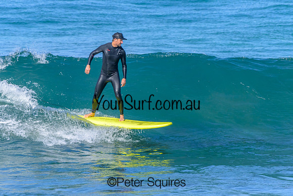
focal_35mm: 651
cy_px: 95
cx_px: 144
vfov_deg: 2.1
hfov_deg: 3.2
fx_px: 5299
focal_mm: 600
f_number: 11
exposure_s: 1/2000
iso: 1600
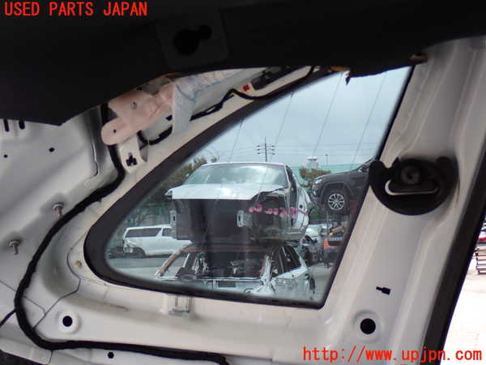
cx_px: 243
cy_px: 182
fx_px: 997
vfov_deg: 20.7
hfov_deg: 27.4
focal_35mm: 71
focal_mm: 12.73
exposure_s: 1/125
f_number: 3.9
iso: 200
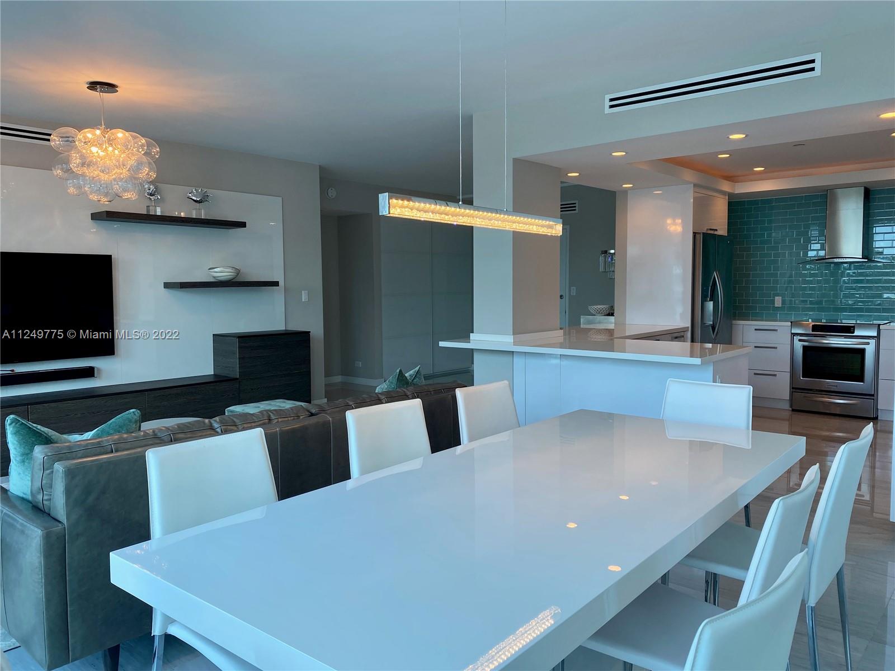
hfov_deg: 67.3
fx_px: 672
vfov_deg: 53.1
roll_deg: -0.6
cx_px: 448
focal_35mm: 26
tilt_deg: -4.6
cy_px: 336
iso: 32
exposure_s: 1/188
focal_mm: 4.25
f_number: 1.8
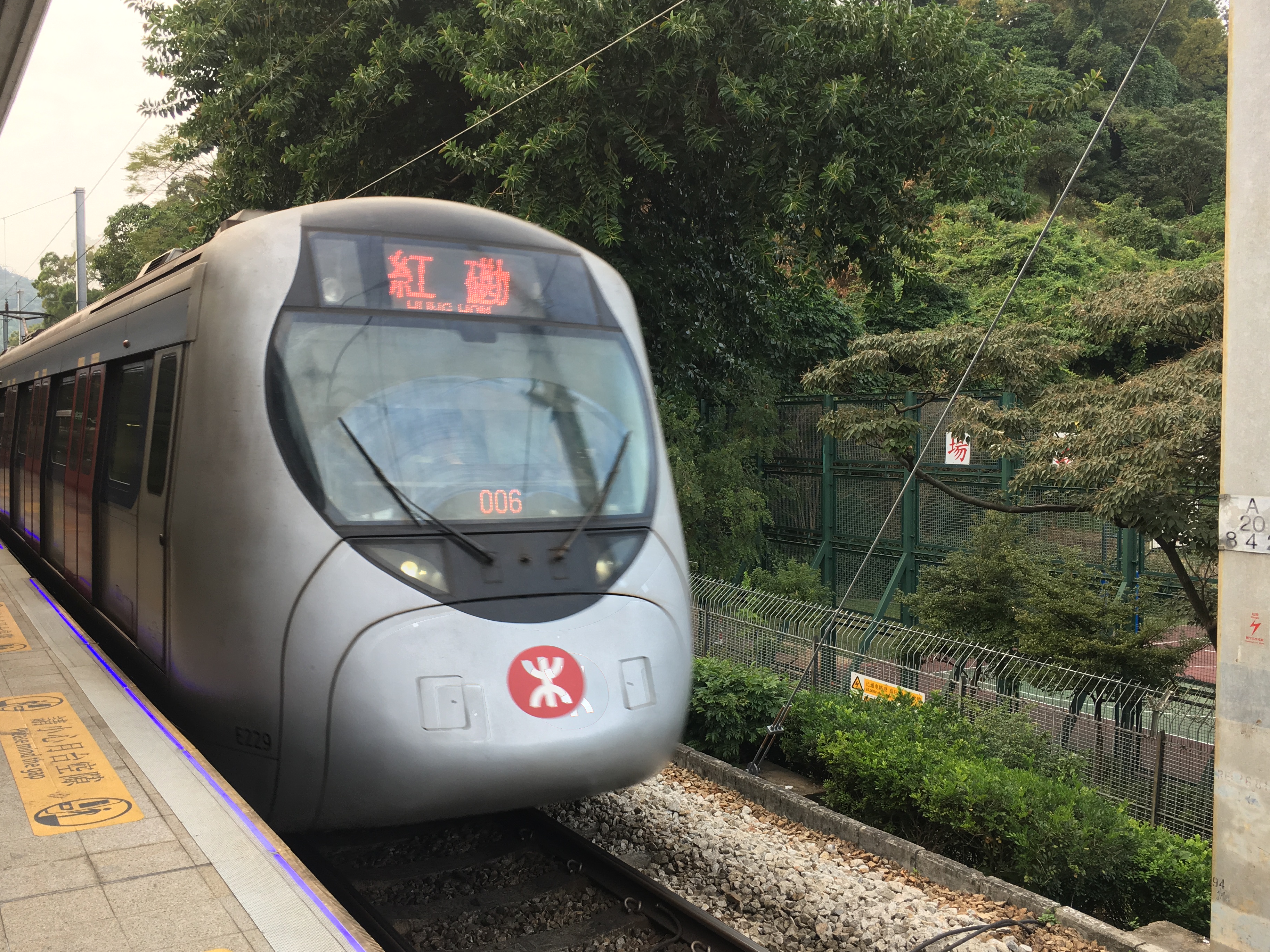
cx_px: 586
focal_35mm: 32
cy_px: 478
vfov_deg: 44.2
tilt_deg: -1.1
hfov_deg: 56.7
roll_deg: +0.1
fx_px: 1174
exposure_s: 1/100
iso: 25
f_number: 2.2
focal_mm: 4.15
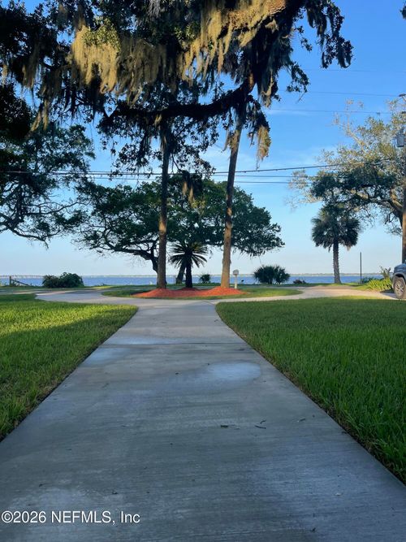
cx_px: 203
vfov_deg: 69.4
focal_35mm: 25
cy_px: 271
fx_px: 391
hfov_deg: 54.9
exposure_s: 1/945
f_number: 1.6
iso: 32
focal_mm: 5.1
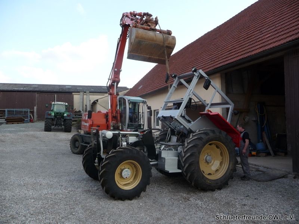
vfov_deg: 49.7
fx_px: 242
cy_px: 112
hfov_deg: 63.4
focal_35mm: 28
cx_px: 150
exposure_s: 1/200
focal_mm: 4.7
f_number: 3.3
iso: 100
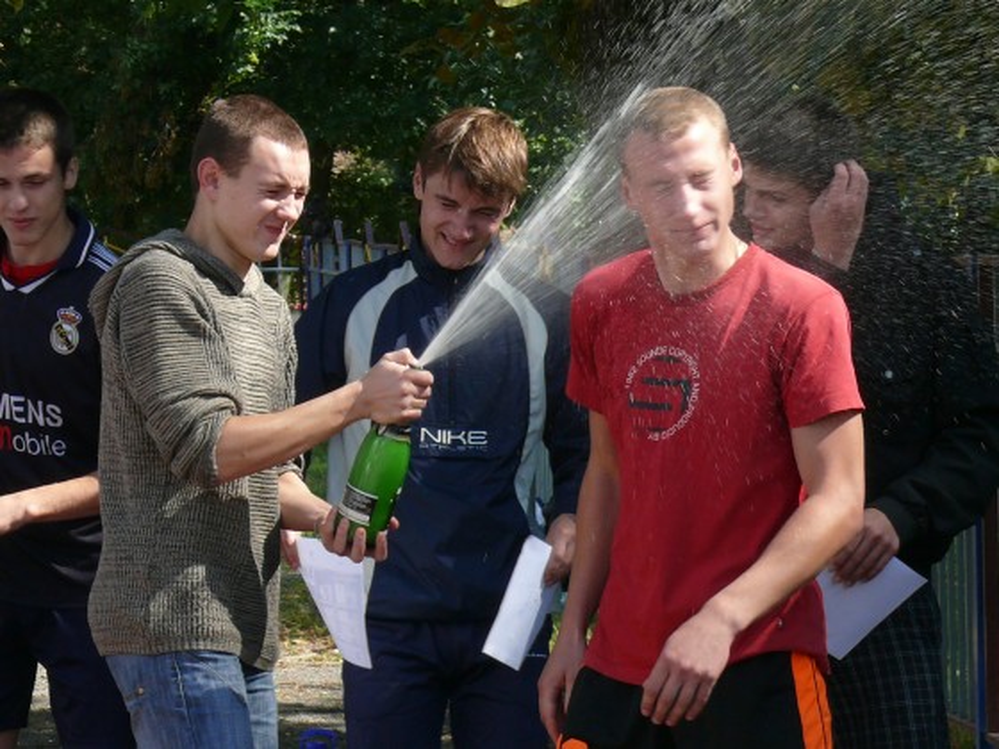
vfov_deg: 7.7
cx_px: 500
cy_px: 374
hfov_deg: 10.2
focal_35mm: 194
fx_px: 5599
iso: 100
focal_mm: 23
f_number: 5.6
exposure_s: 1/200
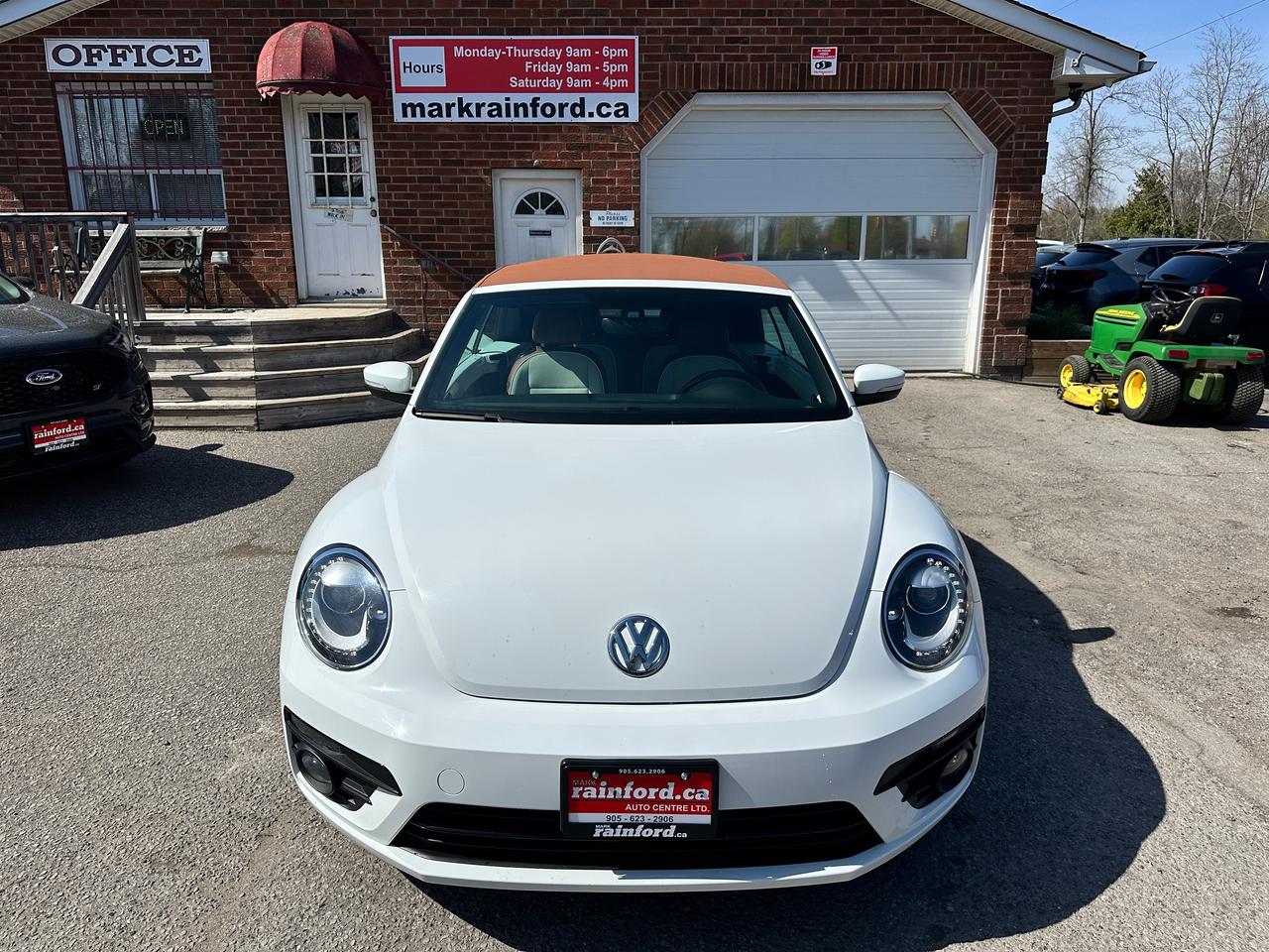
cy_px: 476
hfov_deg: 71.6
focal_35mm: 24
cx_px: 634
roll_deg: +0.5
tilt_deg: -14.5
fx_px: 880
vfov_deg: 56.8
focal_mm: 6.86
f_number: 1.78
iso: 80
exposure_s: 1/10753
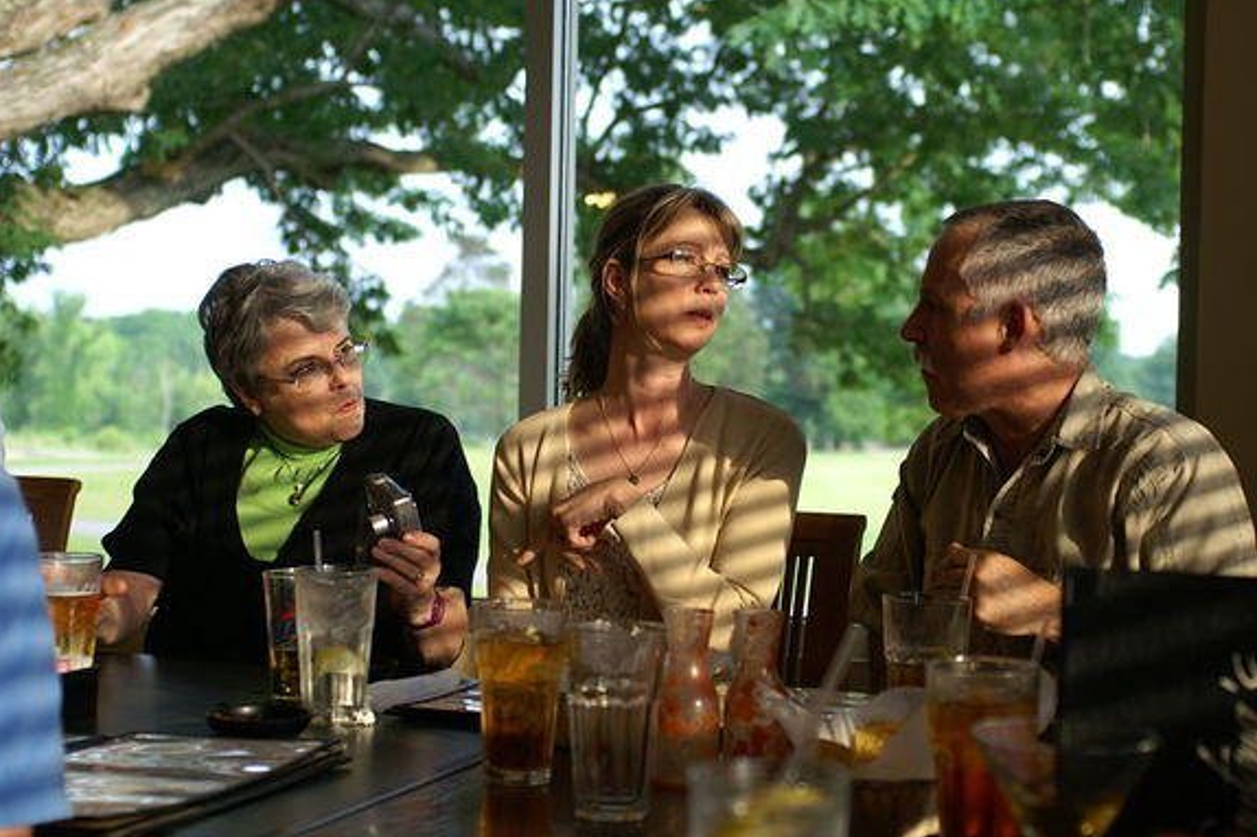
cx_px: 696
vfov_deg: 23.1
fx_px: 2043
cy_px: 410
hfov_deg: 34.2
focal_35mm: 59
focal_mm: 35
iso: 100
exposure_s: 1/80
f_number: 2.8
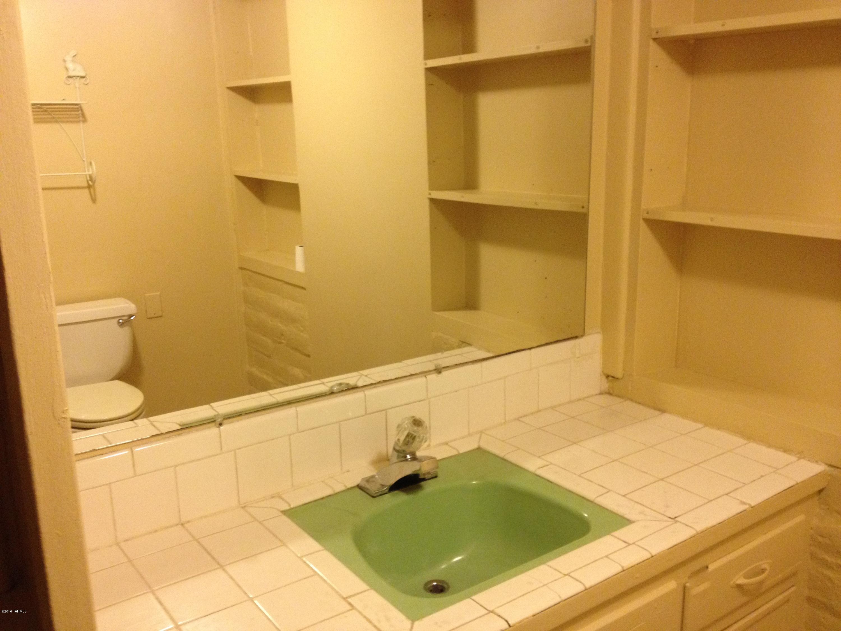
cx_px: 420
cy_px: 316
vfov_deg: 40.7
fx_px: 850
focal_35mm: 35
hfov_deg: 52.6
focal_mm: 4.28
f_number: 2.4
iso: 250
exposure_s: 1/20
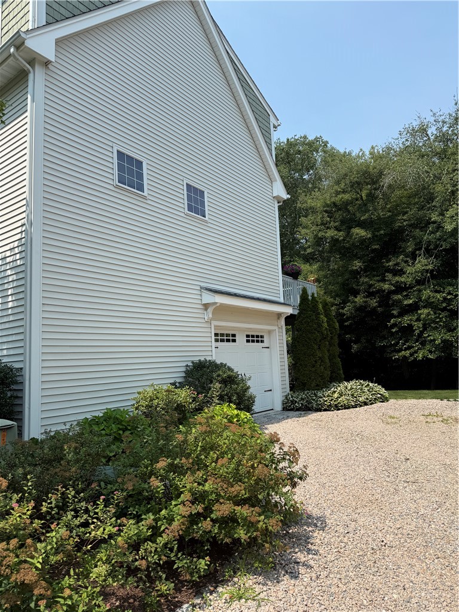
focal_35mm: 24
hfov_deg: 56.8
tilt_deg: +8.3
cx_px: 230
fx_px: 424
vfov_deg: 71.6
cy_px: 306
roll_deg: +2.0
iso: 80
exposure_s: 1/4167
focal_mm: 6.76
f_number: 1.78
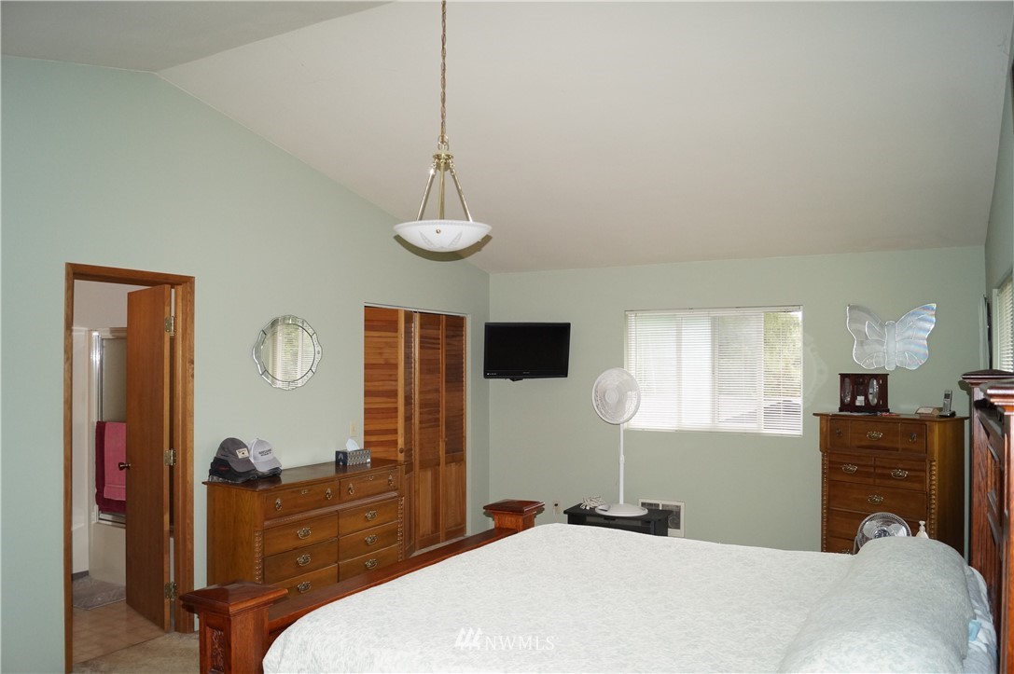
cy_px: 337
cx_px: 507
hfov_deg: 67.4
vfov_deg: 47.9
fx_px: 760
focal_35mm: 27
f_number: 3.5
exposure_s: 1/160
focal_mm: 18
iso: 800
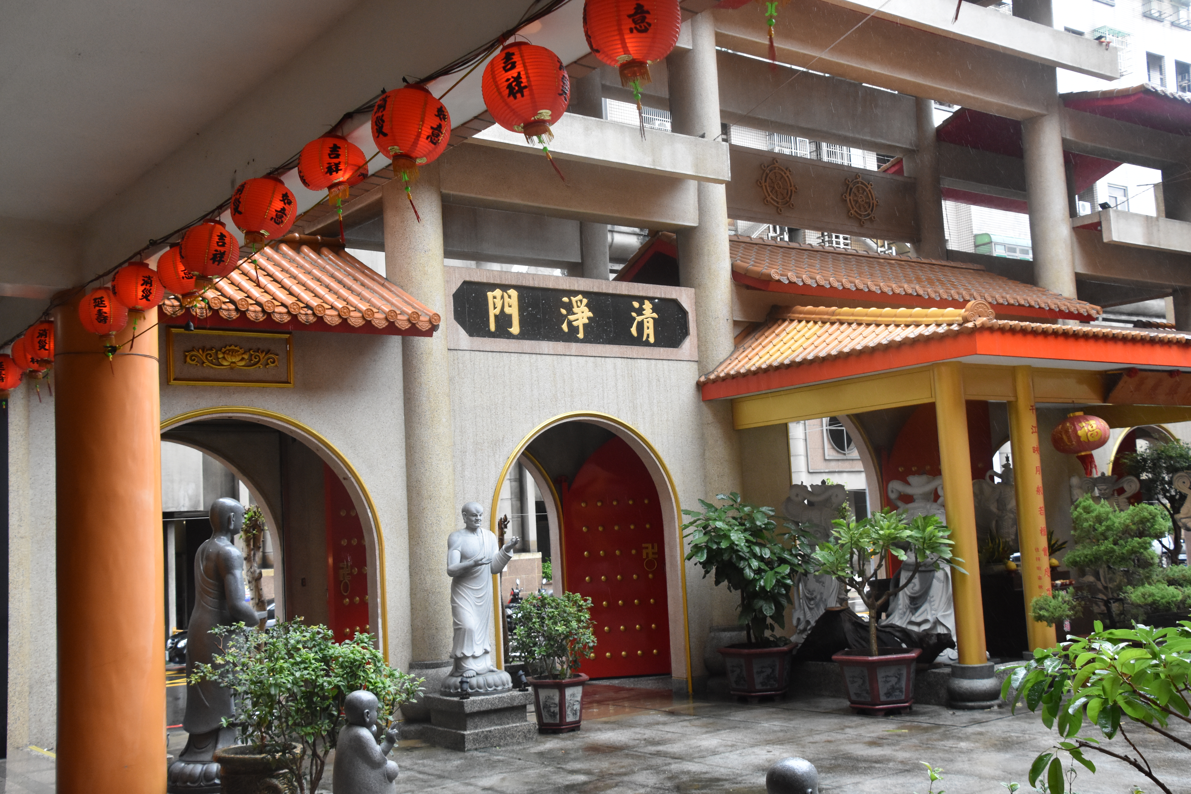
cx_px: 596
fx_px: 1290
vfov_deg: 34.2
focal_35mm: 39
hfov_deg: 49.6
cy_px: 397
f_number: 6.3
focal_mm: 26
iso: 1600
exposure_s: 1/160
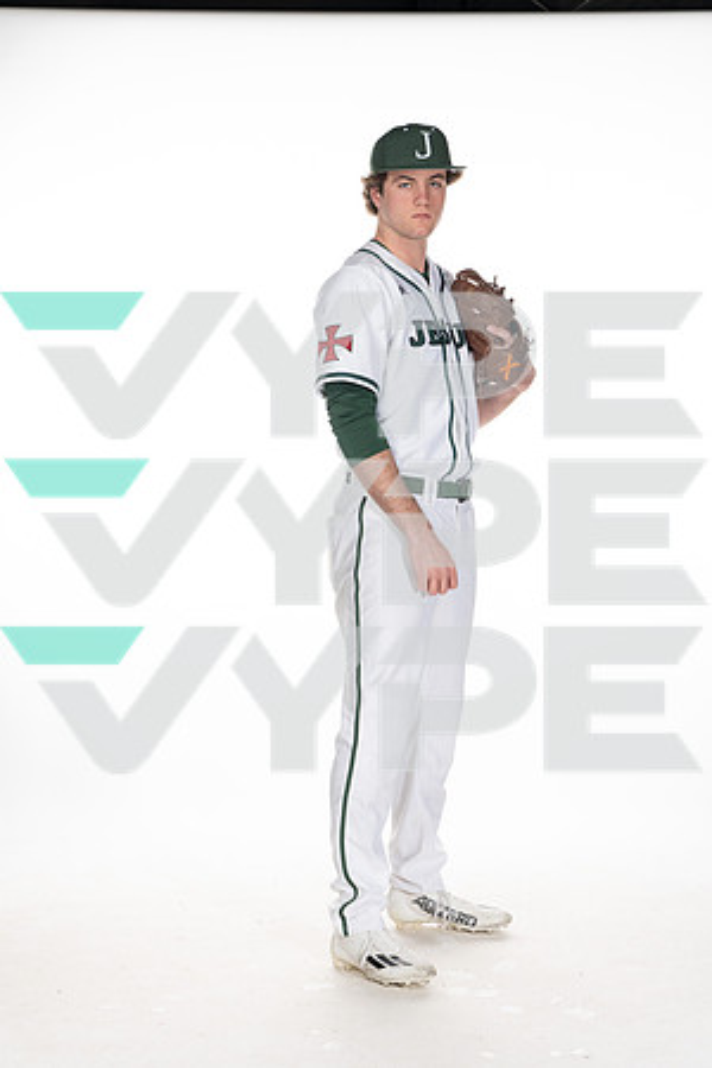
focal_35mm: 57
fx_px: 1691
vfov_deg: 35.1
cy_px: 534
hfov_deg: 23.8
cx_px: 356
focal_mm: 57
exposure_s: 1/250
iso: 400
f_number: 6.3
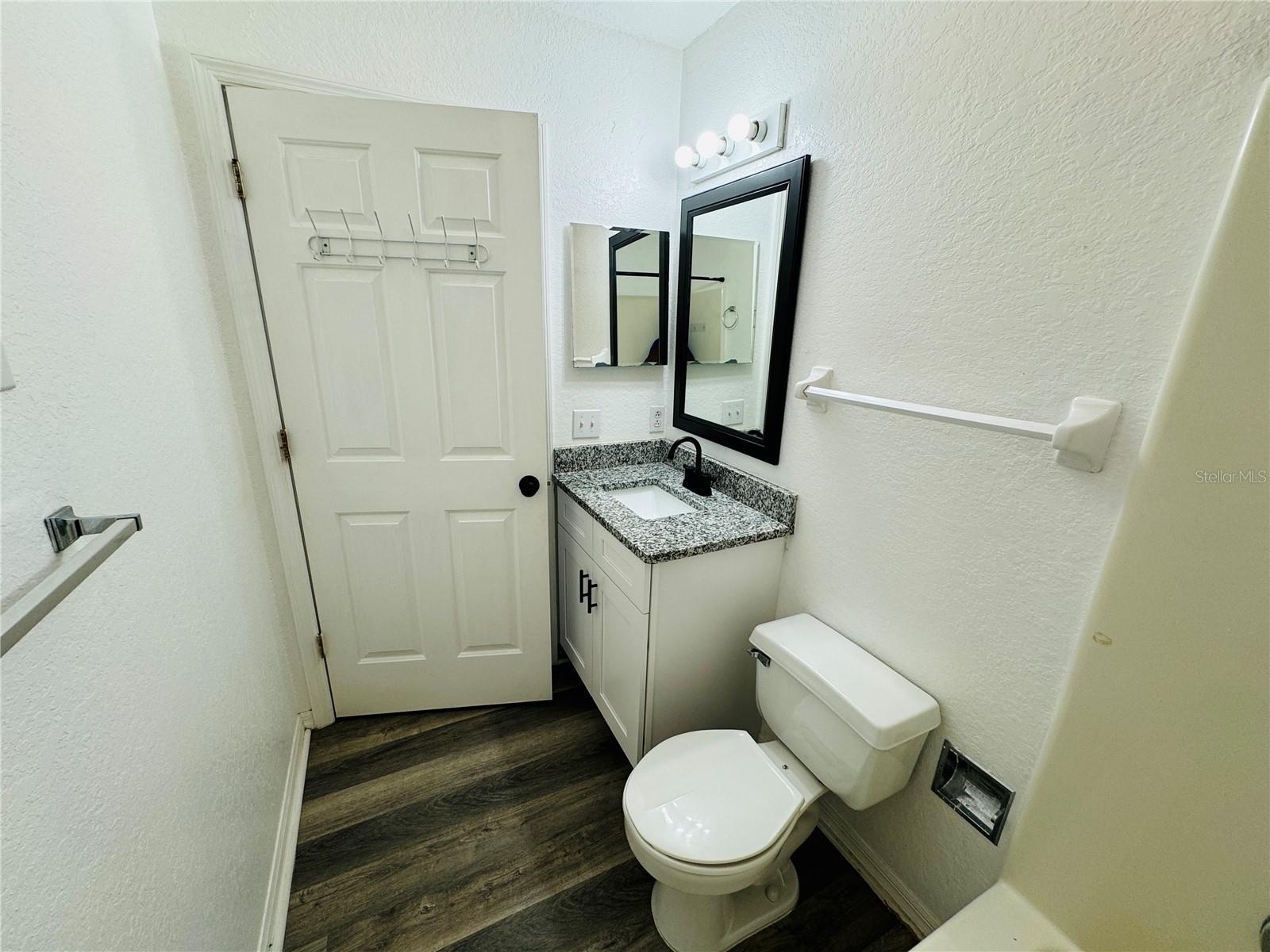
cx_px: 635
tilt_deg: -17.5
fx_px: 514
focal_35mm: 14
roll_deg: -2.5
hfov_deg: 102.1
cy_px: 476
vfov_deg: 85.7
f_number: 2.2
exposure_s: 1/120
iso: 64
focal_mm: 2.22
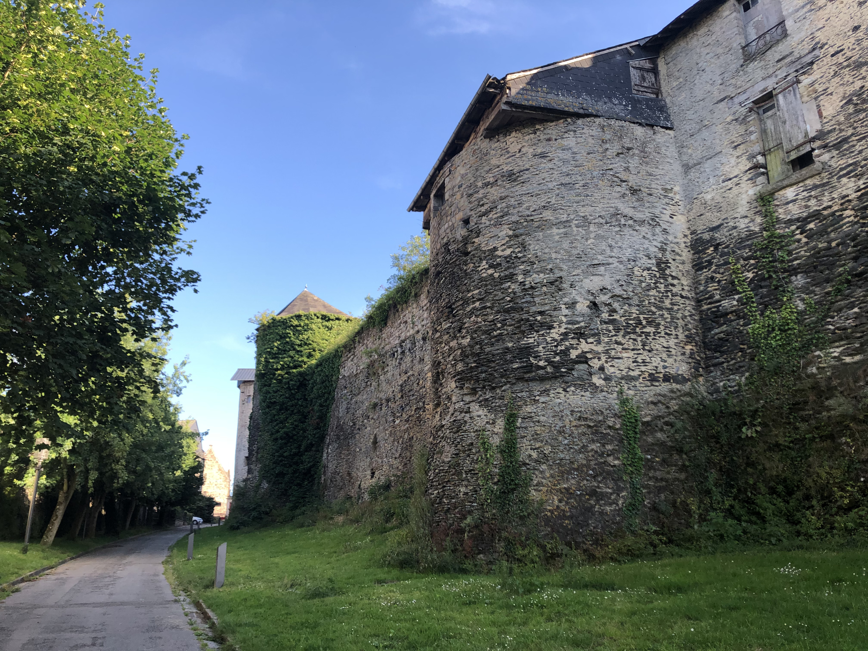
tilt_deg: +19.2
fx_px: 702
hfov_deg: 63.4
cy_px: 326
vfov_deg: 49.7
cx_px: 434
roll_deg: +2.0
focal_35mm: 28
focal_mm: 4
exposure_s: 1/398
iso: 20
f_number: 1.8
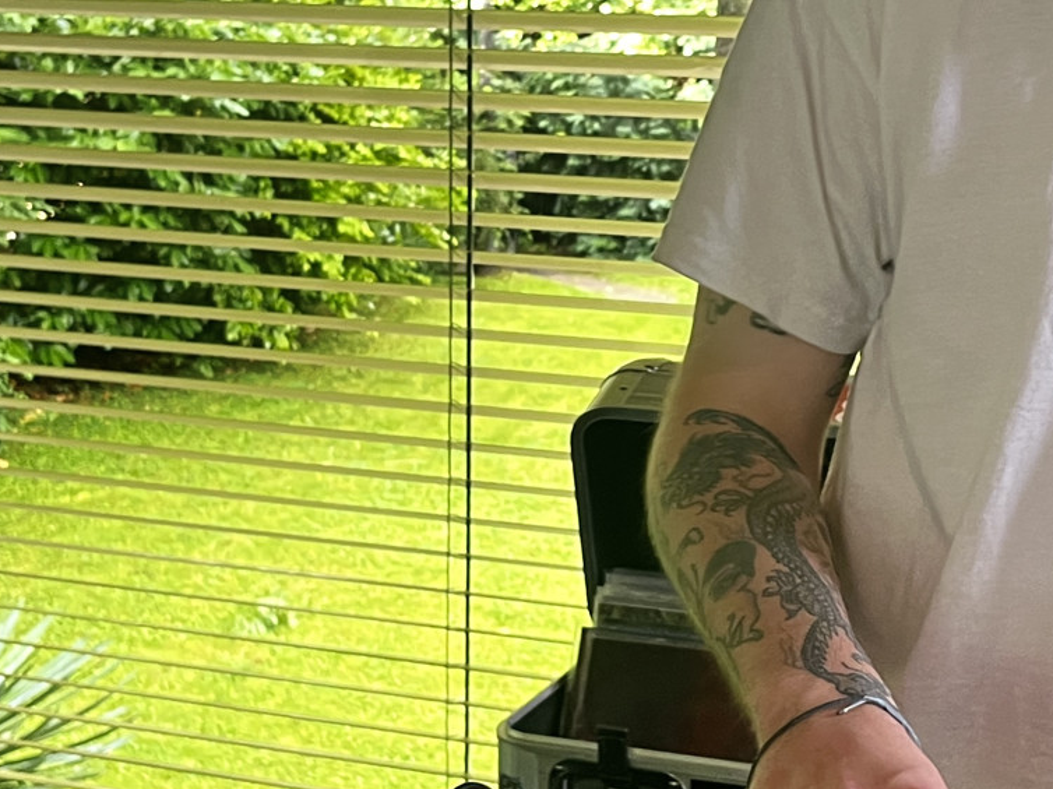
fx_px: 2098
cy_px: 288
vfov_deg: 21.2
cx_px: 716
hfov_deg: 28.0
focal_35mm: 69
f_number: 1.6
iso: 125
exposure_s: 1/48
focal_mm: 5.1
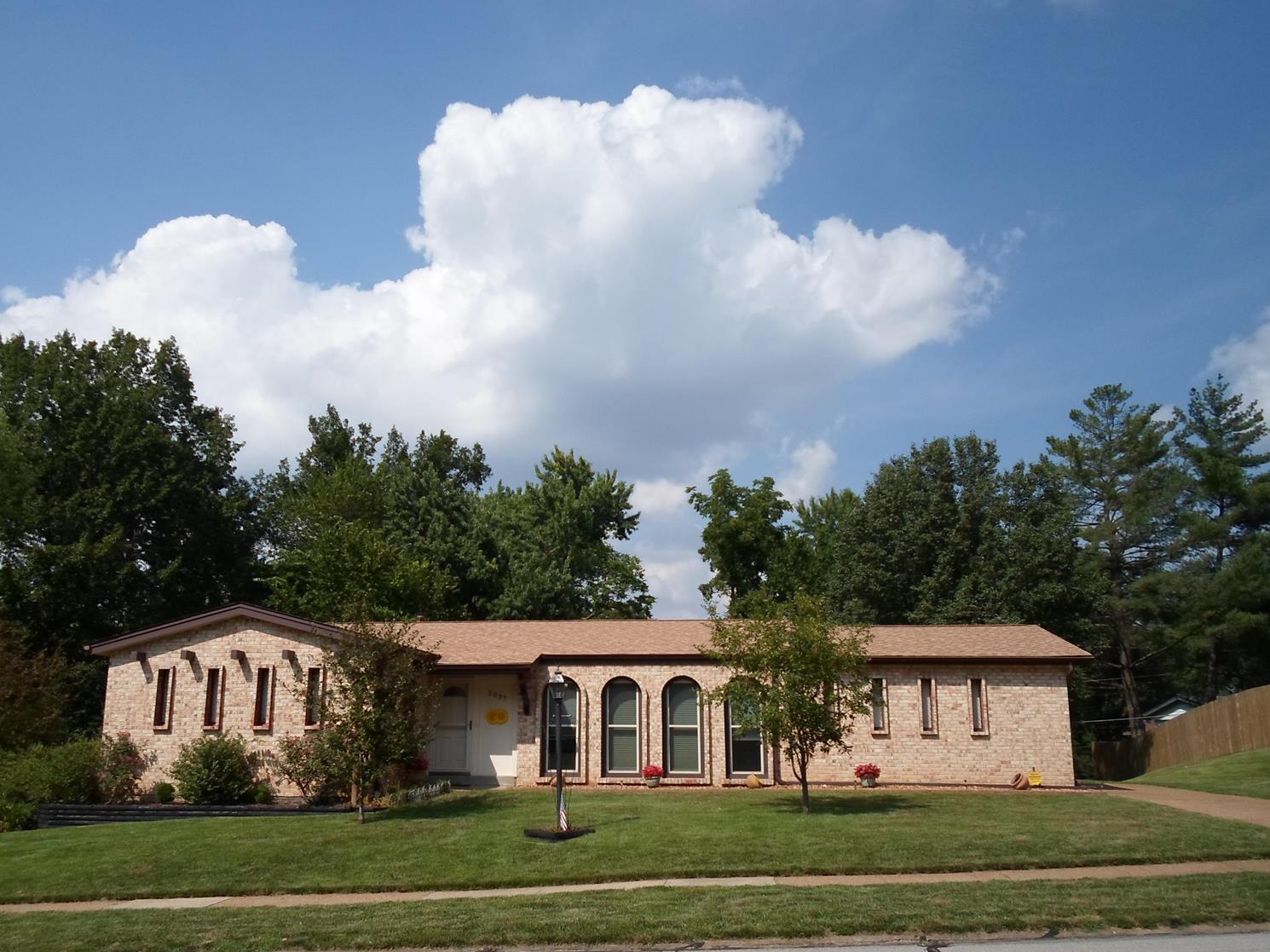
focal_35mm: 29
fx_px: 1064
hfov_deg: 61.7
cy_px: 494
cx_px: 614
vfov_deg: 48.2
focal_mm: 4.9
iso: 80
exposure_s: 1/1500
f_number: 2.6
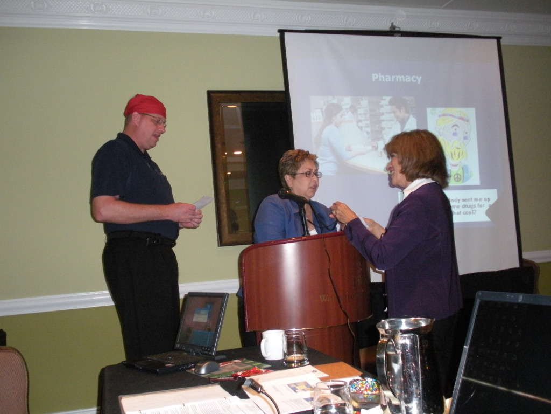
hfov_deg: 51.4
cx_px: 276
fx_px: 573
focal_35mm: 36
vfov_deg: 39.7
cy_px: 207
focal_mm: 6.3
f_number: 3.5
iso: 406
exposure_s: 1/60
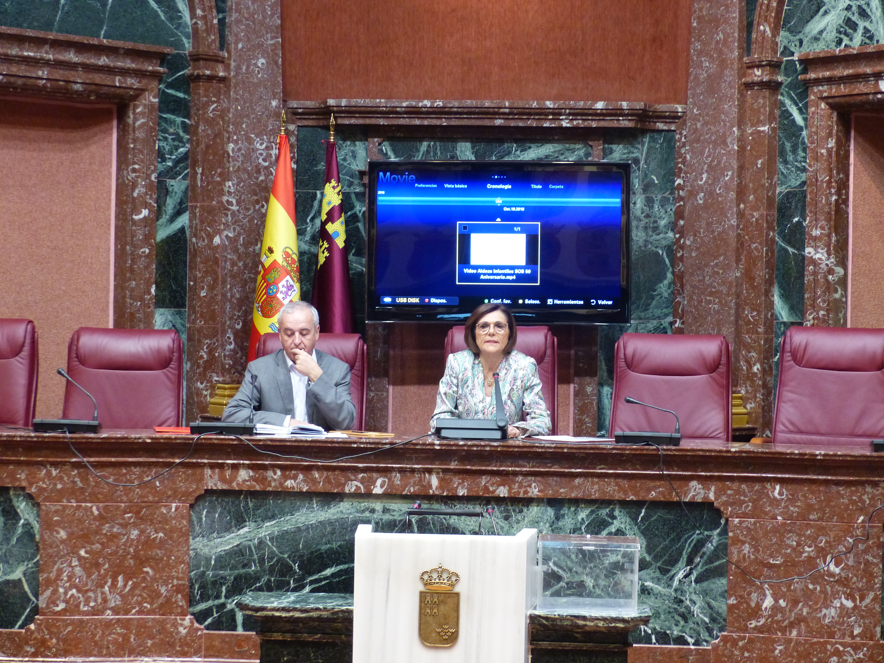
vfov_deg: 18.2
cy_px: 332
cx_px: 442
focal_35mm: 81
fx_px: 2069
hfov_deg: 24.1
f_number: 2.8
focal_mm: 14.5
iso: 400
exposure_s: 1/20
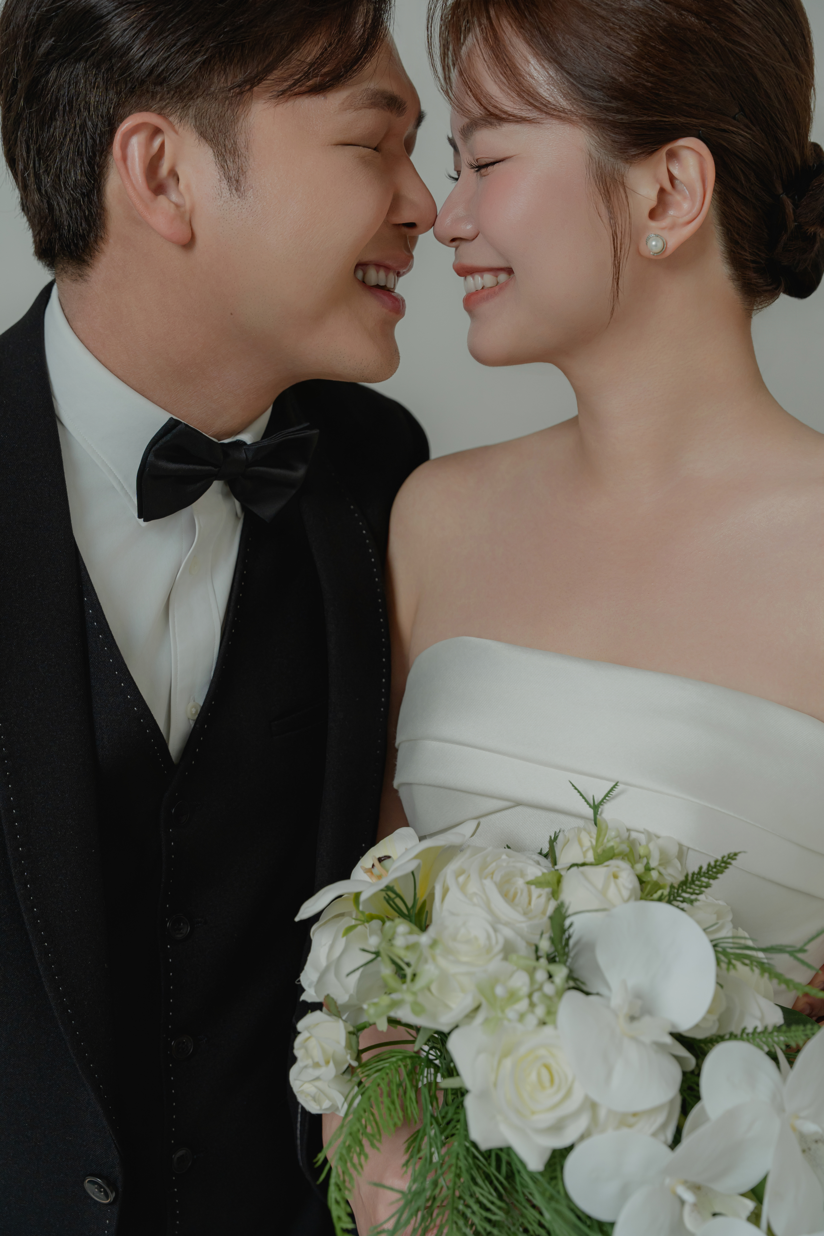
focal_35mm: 52
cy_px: 618
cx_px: 412
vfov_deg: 38.5
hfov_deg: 26.2
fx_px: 1768
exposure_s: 1/320
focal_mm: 51.5
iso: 500
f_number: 4.5
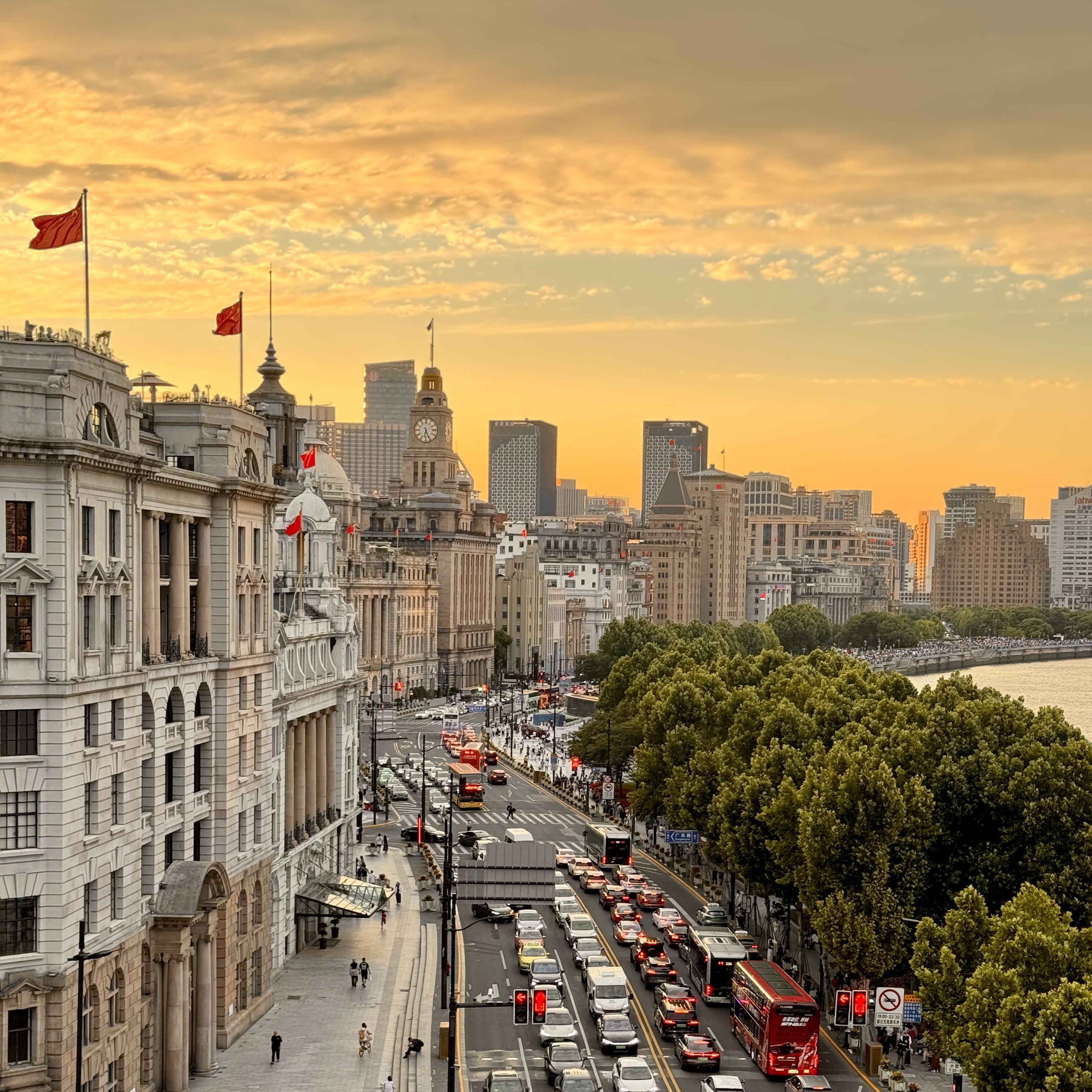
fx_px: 2034
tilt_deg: -3.0
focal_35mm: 57
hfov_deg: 30.0
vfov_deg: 29.9
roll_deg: -1.0
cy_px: 690
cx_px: 543
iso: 64
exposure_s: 1/278
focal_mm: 6.76
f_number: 1.78
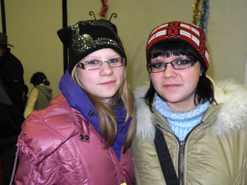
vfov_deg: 35.1
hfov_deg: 45.8
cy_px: 92
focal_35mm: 41
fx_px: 293
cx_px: 124
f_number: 3.2
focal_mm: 8.8
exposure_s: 1/30
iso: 200
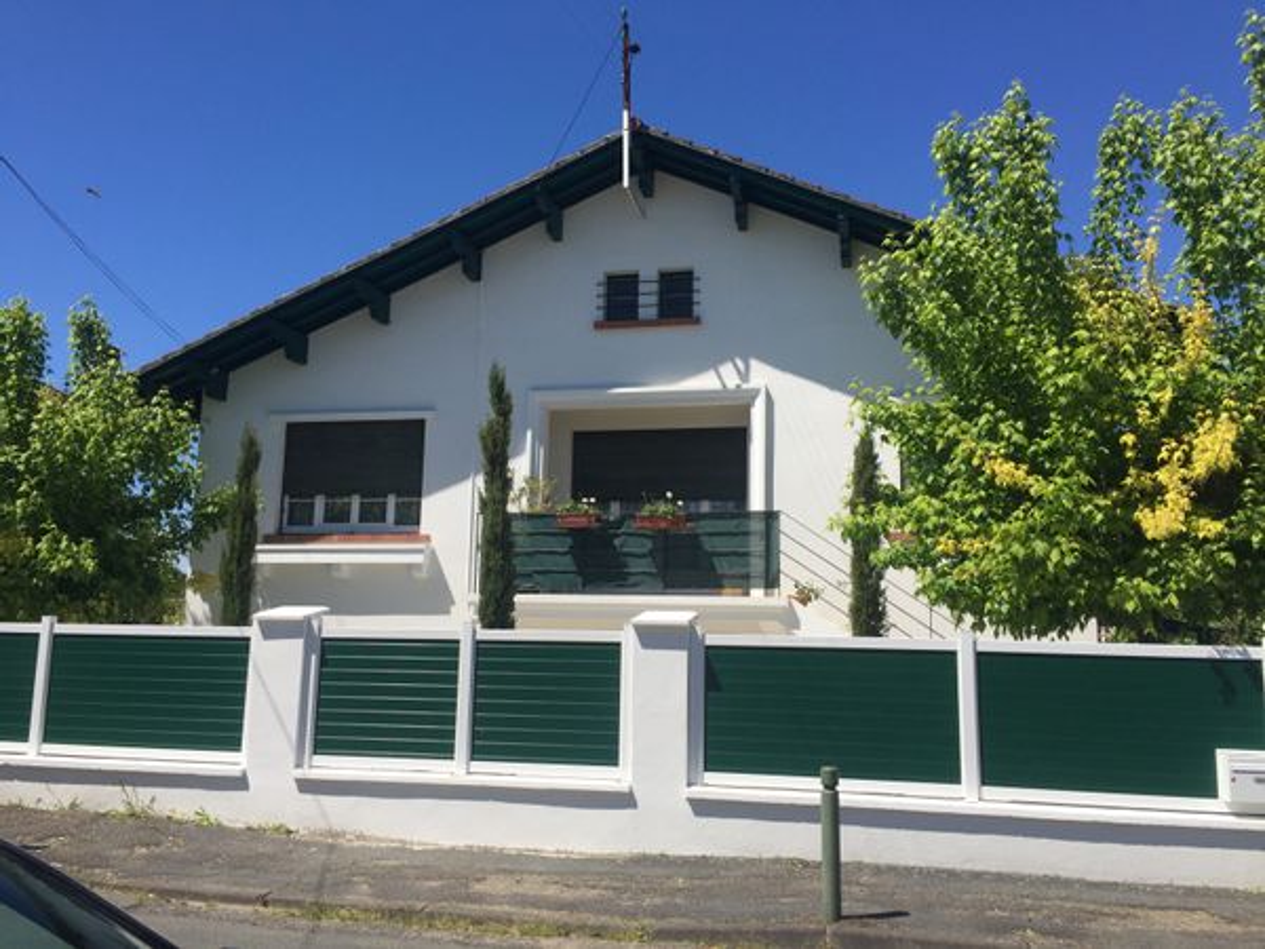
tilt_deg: +9.1
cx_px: 632
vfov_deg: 48.2
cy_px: 474
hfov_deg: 61.7
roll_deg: -2.7
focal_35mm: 29
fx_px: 1060
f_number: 2.2
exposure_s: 1/2639
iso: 32
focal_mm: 4.15
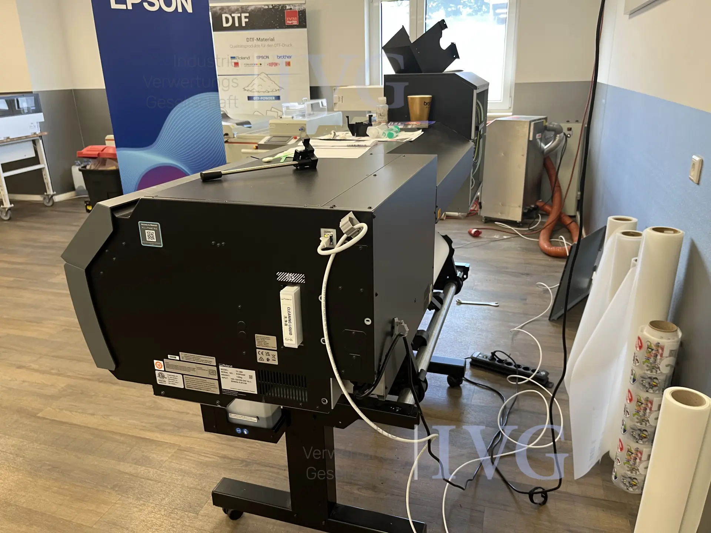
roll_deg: +1.0
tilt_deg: -20.9
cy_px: 266
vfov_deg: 53.1
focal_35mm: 26
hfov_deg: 67.3
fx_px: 534
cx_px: 356
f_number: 1.6
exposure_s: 1/50
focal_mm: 5.1
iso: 100
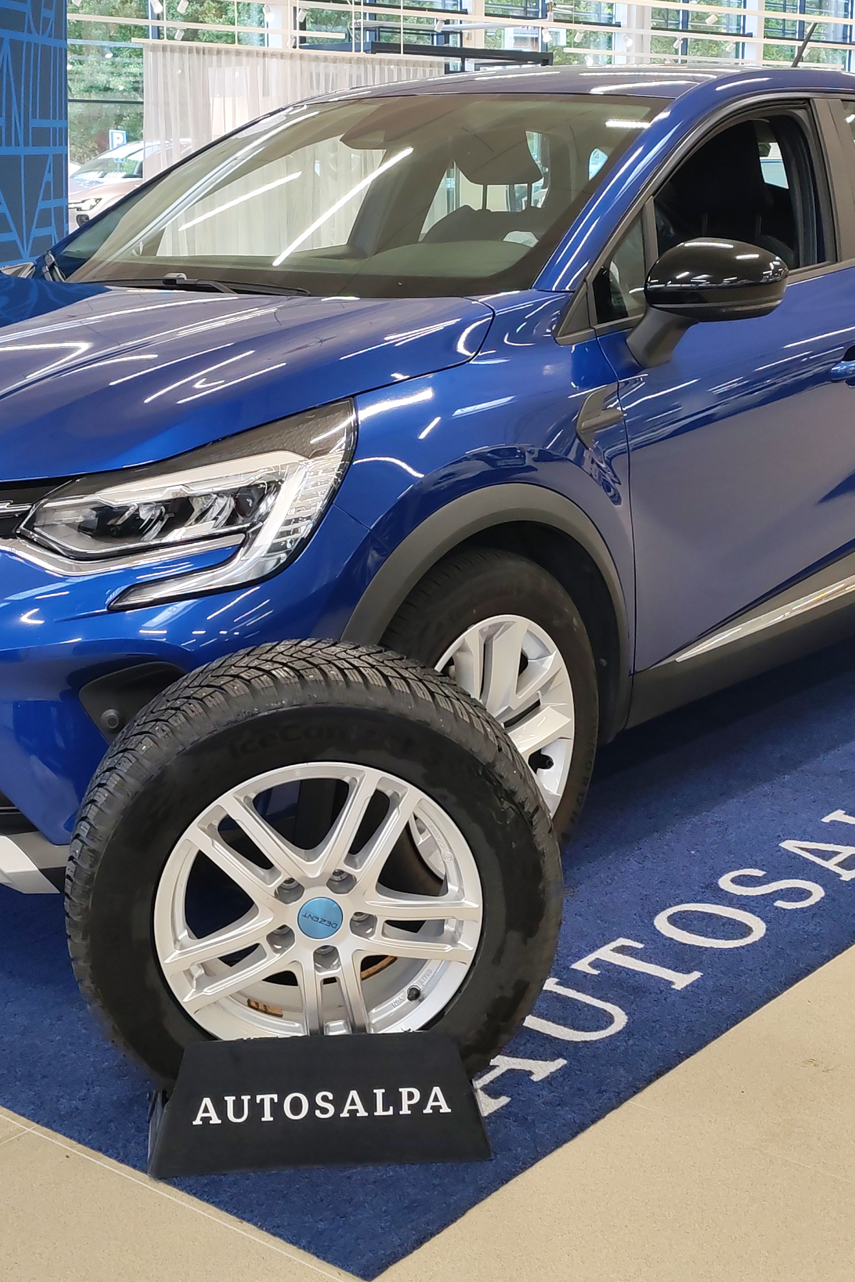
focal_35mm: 55
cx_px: 368
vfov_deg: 36.2
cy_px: 543
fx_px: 1959
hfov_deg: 24.6
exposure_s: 1/100
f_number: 1.9
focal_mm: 6.12
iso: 337
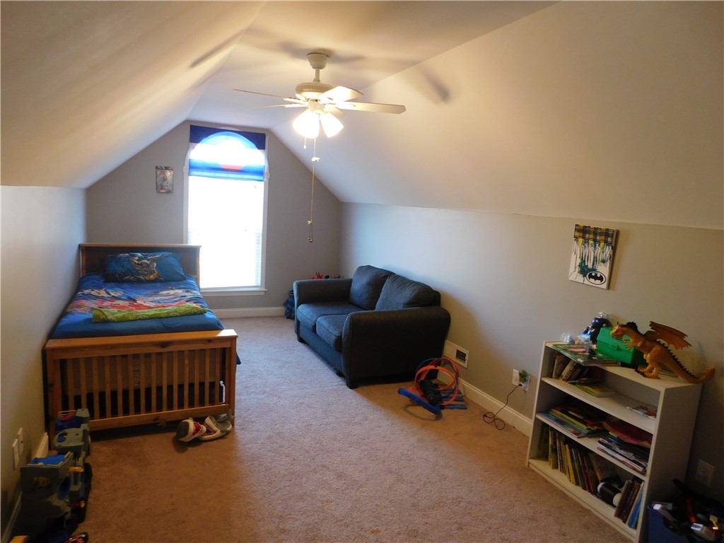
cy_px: 272
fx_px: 481
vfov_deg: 58.9
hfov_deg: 73.9
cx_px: 362
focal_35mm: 23
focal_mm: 4
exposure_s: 1/30
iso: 250
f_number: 3
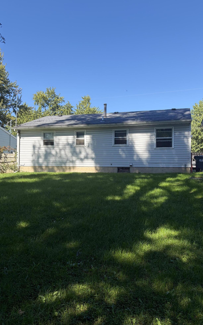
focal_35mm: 28
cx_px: 108
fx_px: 248
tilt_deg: +1.8
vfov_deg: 66.5
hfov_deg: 44.5
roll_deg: -0.9
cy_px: 163
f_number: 1.6
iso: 50
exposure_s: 1/1311
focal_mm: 5.96
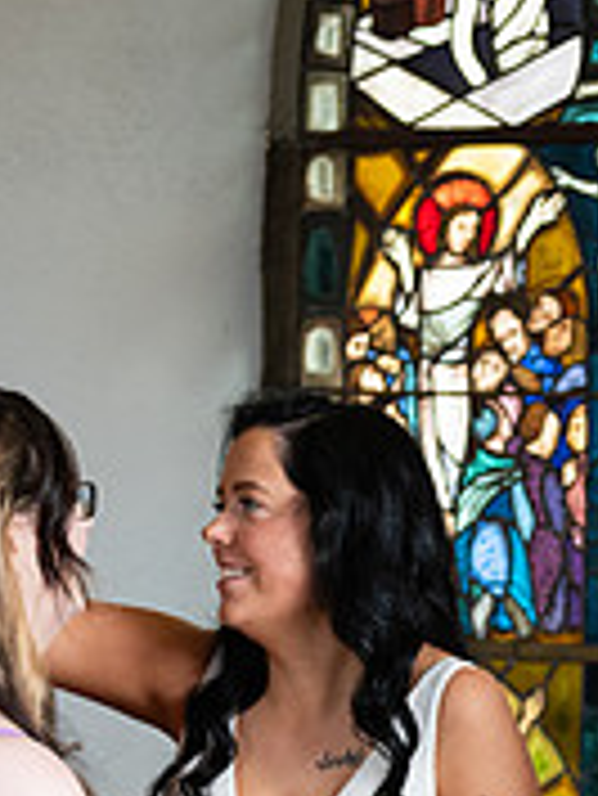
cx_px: 562
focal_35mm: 107
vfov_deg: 18.1
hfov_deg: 13.7
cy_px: 713
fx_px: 2462
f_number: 3.5
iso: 640
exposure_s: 1/160
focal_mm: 34
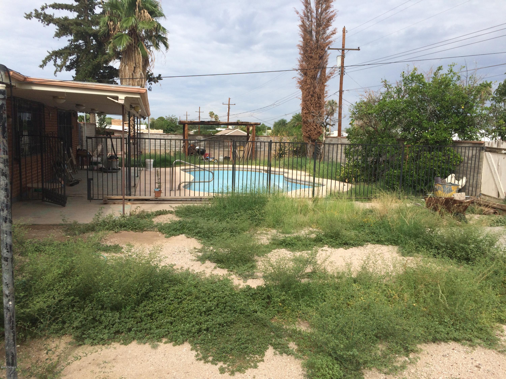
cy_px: 190
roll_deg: -2.1
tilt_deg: -8.3
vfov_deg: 48.2
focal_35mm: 29
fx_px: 424
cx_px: 253
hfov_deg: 61.7
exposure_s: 1/2053
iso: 32
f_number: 2.2
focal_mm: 4.15
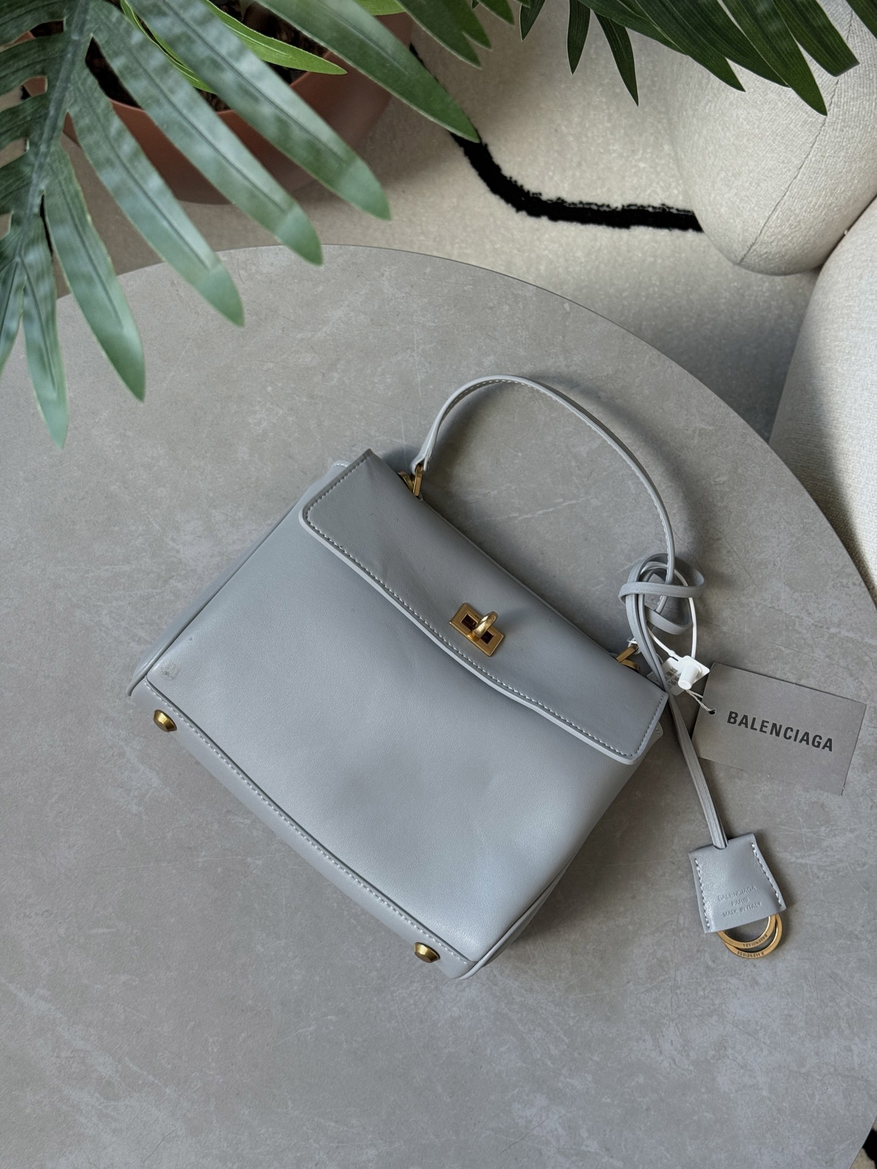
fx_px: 1621
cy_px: 584
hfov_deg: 30.3
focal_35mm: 48
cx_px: 438
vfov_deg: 39.7
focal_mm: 6.76
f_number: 1.78
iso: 100
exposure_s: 1/121
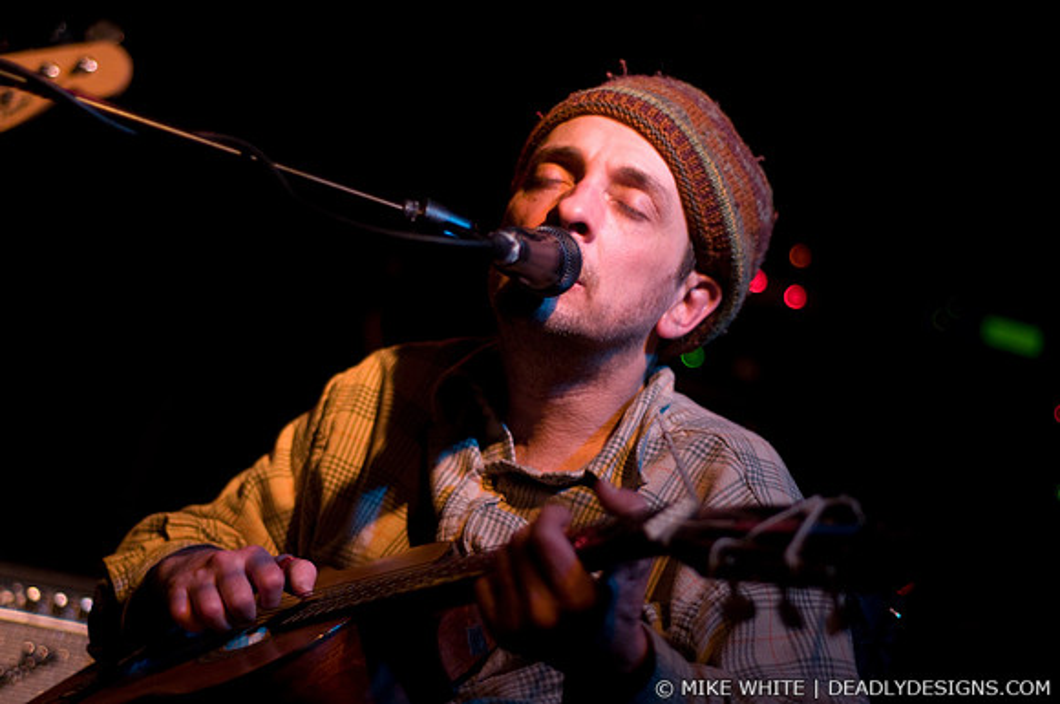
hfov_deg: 27.0
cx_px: 530
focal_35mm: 75
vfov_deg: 18.1
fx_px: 2205
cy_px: 352
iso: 1000
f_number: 1.8
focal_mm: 50
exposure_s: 1/80
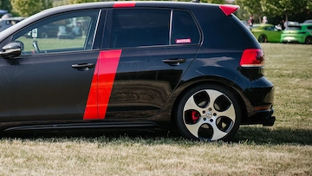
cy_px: 62
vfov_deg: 9.3
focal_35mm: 131
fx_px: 1084
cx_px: 69
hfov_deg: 16.3
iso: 200
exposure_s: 1/2000
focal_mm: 75
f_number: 2.8
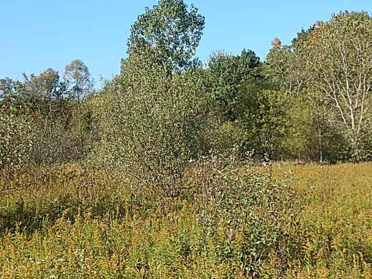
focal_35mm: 69
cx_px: 186
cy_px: 140
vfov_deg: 21.3
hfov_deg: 28.2
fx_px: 742
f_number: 4.1
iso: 125
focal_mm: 12.3
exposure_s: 1/640
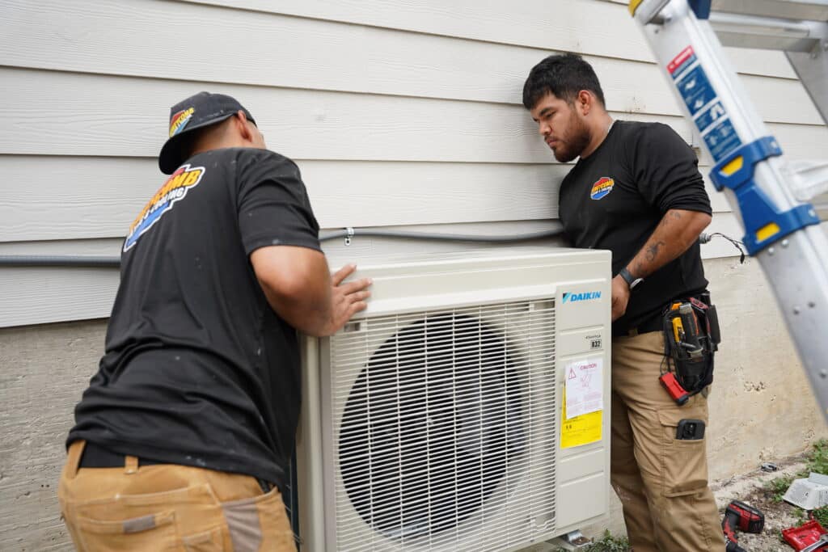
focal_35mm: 32
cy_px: 276
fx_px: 729
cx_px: 414
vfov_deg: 41.5
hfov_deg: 59.2
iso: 100
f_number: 4
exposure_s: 1/80
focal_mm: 31.7
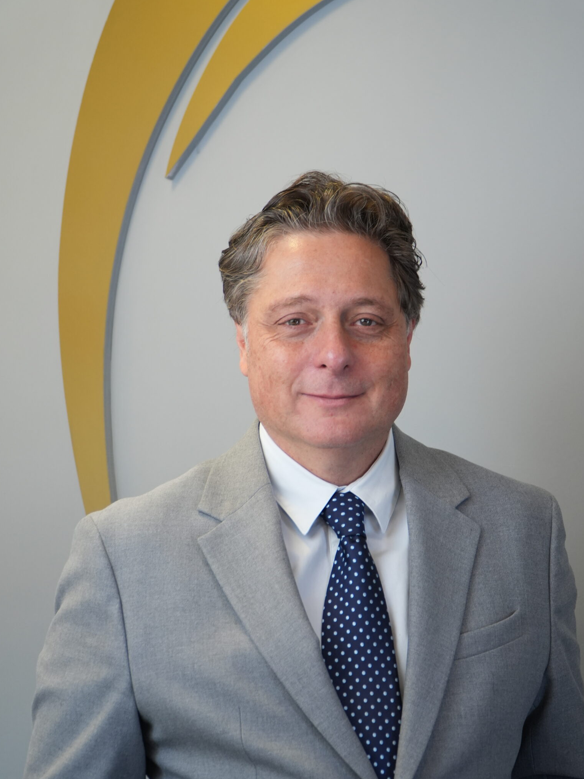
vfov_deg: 23.9
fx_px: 1836
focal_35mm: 82
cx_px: 315
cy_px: 415
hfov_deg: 18.1
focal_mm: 45
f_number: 4
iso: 640
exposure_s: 1/100
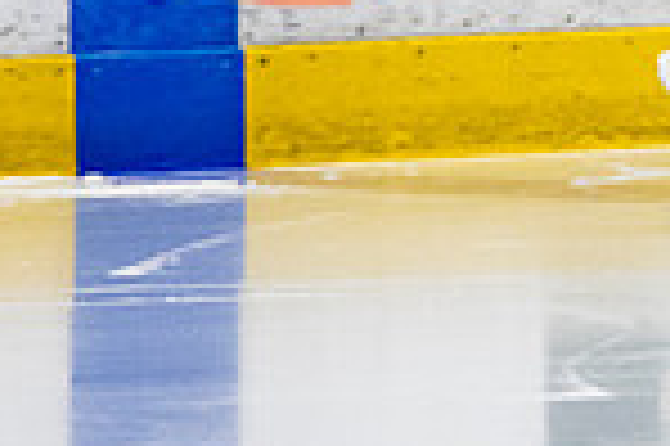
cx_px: 1109
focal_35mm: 1400
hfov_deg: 1.5
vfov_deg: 1.0
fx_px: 26027
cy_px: -309
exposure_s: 1/640
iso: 2000
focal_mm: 200
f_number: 3.2
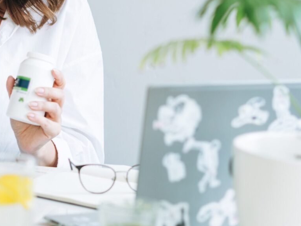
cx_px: -5
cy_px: 58
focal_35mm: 128
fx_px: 1113
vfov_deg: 11.6
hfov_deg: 15.1
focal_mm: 50
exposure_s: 1/160
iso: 125
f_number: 2.5
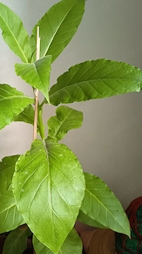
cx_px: 37
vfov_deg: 55.3
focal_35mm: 36
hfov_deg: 32.2
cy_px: 137
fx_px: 242
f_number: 1.7
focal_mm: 5.27
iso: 1731
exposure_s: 1/20
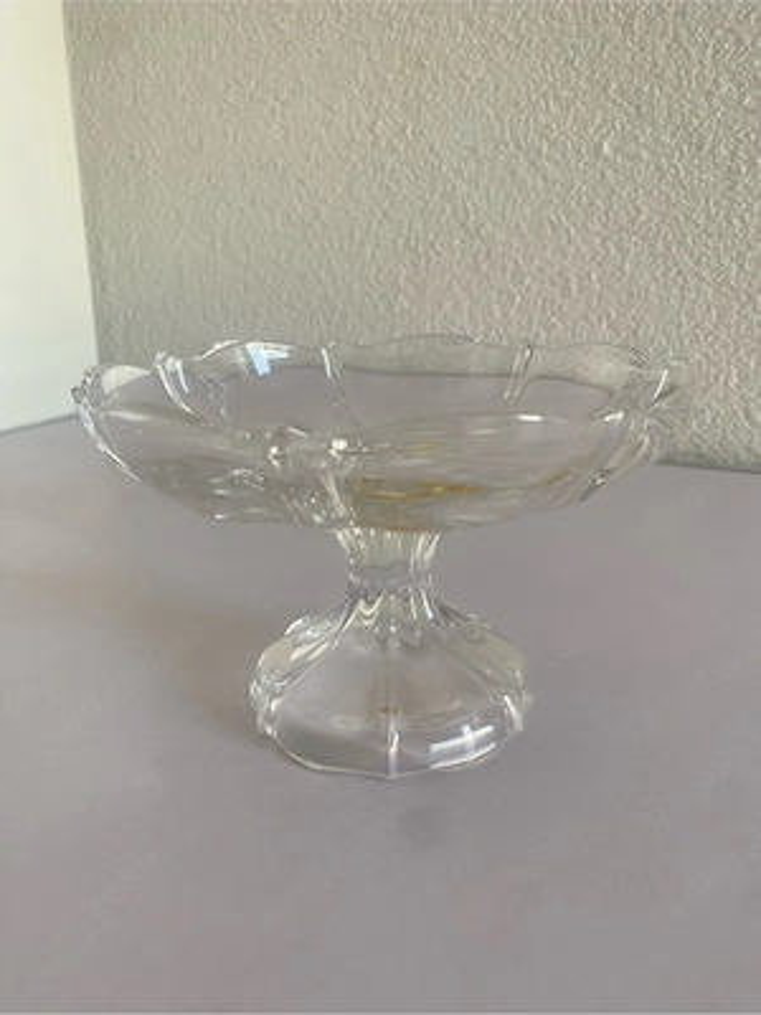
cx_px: 380
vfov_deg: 67.3
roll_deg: -0.2
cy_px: 508
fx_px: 762
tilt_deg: -16.1
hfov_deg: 53.1
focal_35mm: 26
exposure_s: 1/121
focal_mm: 4.25
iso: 100
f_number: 1.8
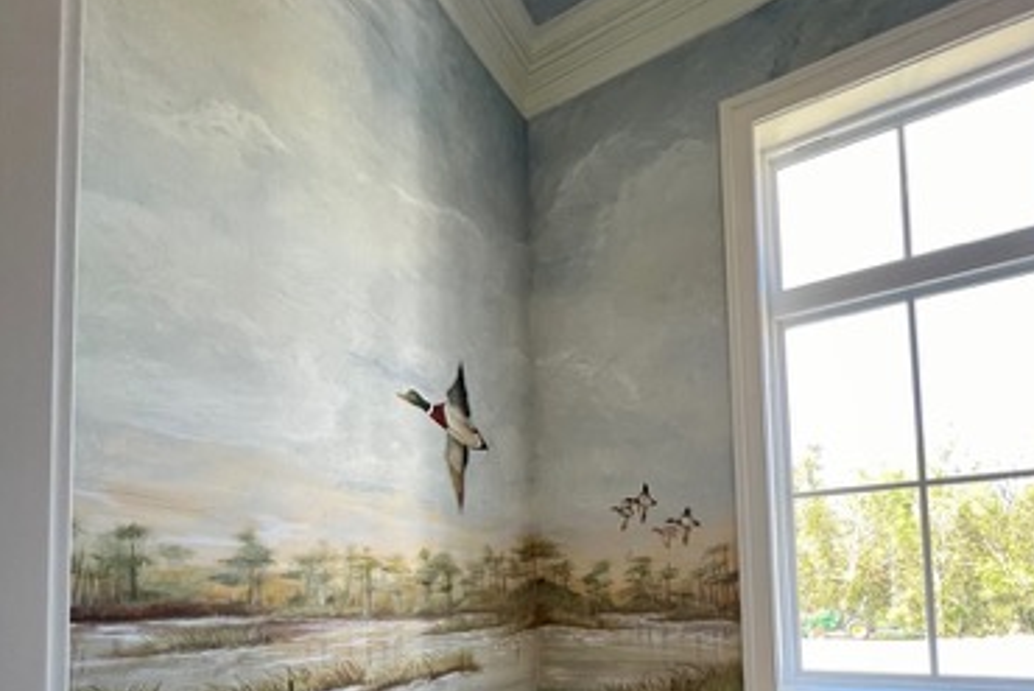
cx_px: 537
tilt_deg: +3.4
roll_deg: +0.4
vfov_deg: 58.7
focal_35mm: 19
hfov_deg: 86.8
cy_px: 571
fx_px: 546
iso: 160
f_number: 1.8
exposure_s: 1/120
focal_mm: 1.57
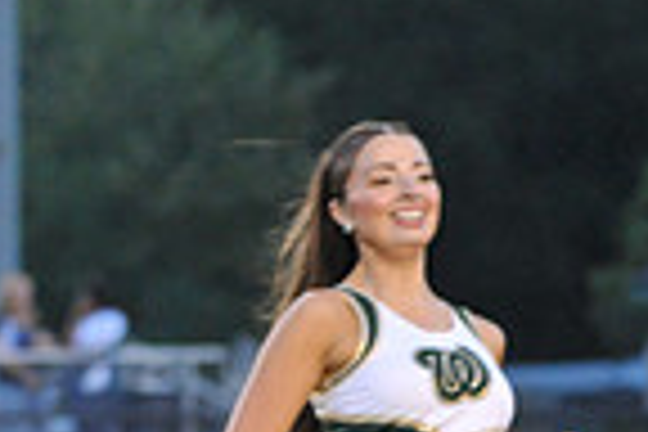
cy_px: 482
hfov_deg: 3.4
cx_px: -513
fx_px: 10871
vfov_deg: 2.3
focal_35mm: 604
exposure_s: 1/200
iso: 4000
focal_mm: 150
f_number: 5.6
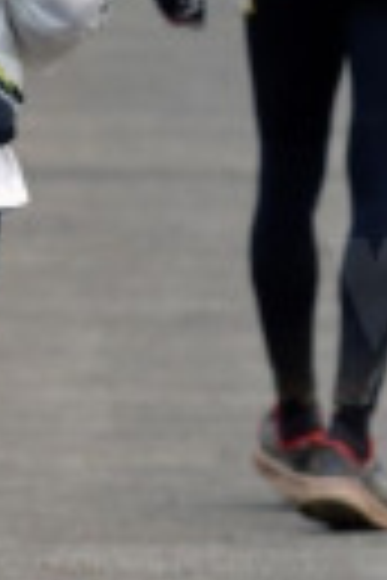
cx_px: -182
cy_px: -117
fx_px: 19091
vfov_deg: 1.7
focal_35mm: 1184
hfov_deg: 1.2
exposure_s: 1/640
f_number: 5.6
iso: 320
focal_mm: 170
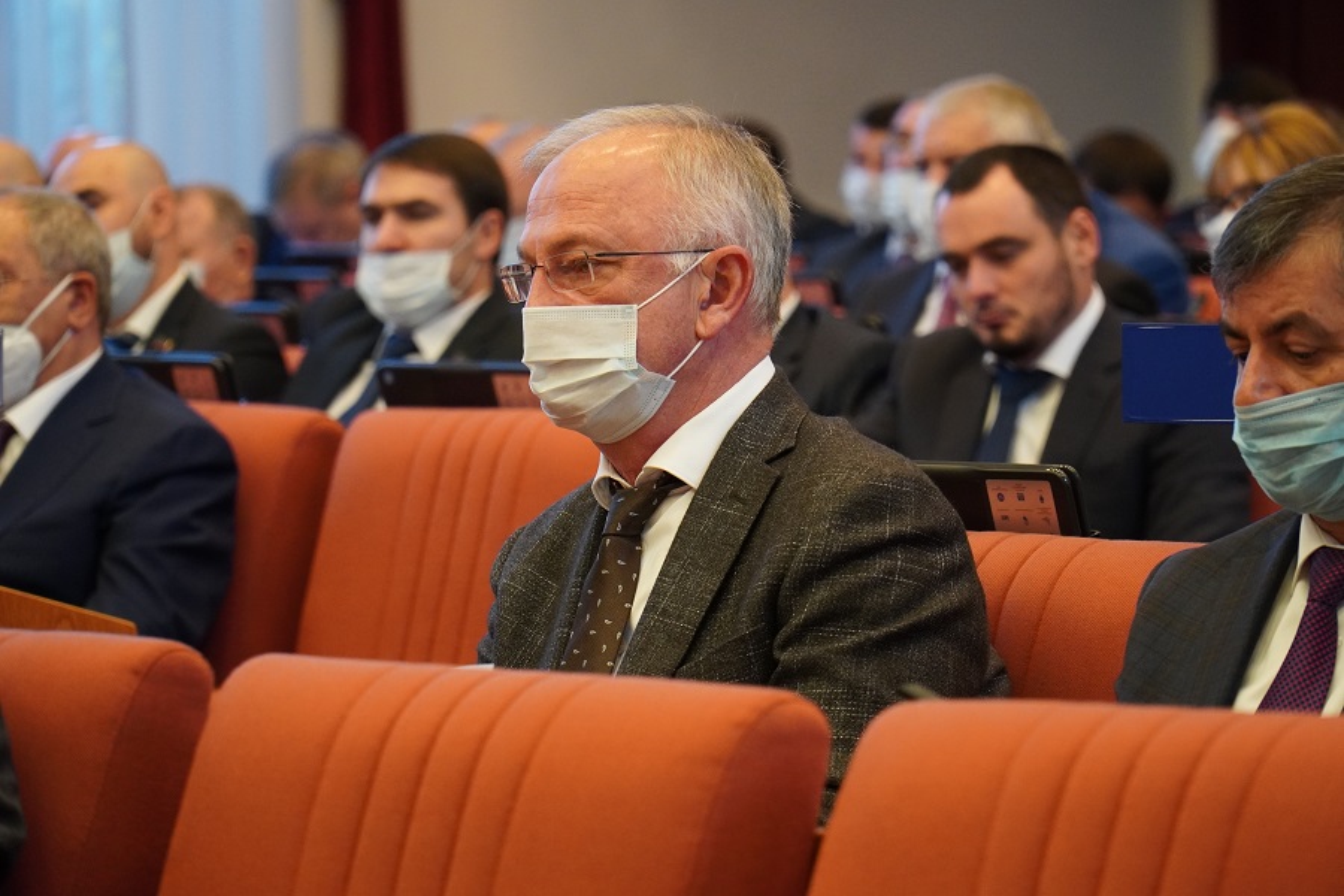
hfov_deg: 13.0
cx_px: 672
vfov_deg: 8.7
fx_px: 5880
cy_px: 448
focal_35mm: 158
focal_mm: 105
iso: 2000
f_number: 4
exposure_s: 1/125
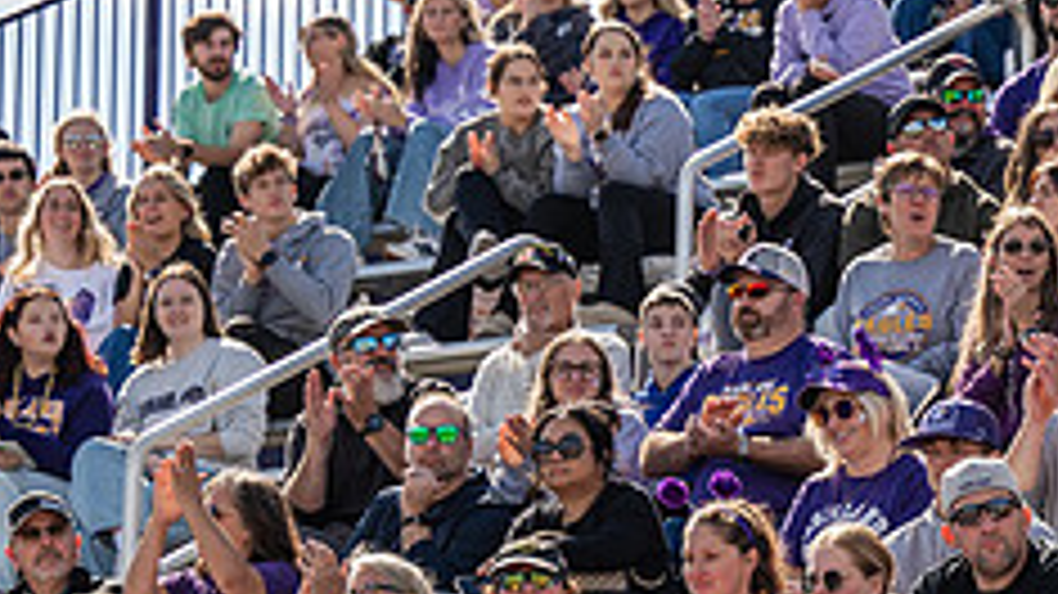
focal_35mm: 256
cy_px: 349
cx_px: 1162
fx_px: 7179
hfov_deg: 8.4
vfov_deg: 4.7
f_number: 3.2
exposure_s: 1/500
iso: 64
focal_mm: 99
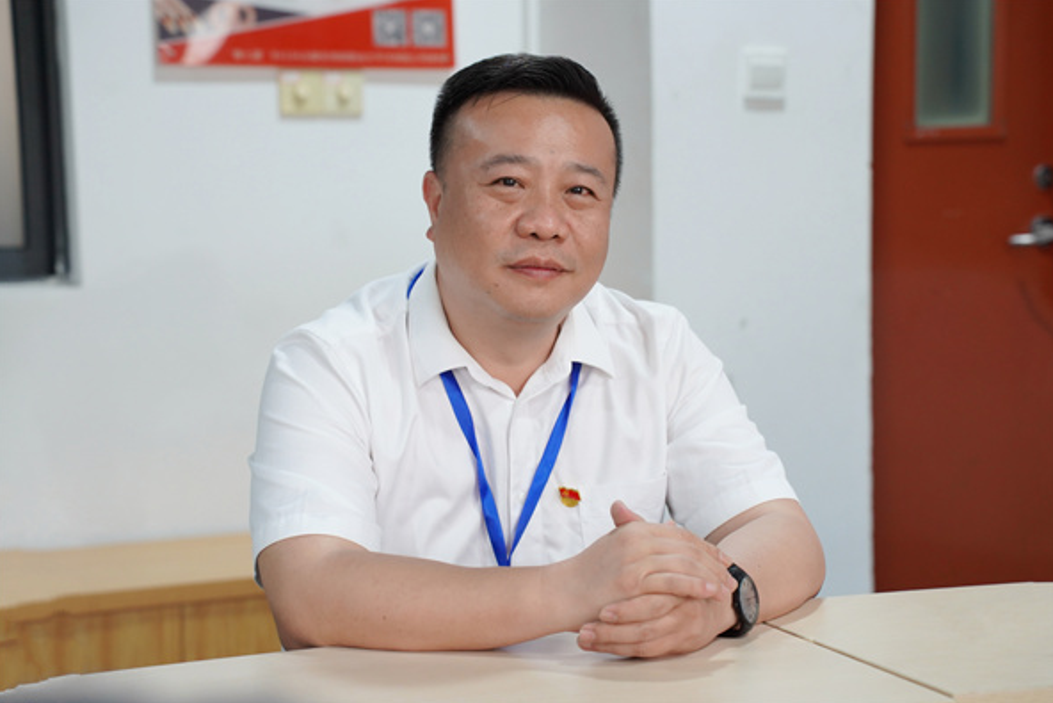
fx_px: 2223
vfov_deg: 18.0
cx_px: 528
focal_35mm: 76
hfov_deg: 26.6
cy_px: 352
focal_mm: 75
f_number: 4.5
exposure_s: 1/200
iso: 1250
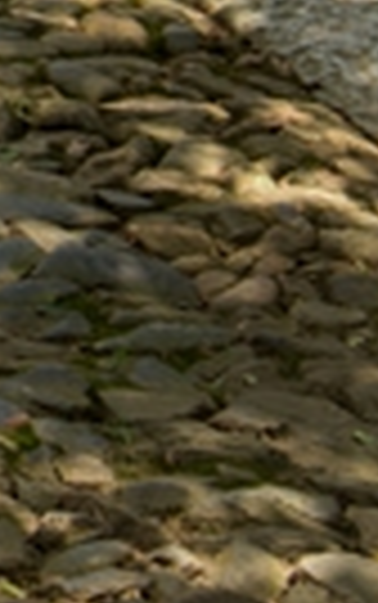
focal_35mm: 279
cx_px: -1053
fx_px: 4589
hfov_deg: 4.4
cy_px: -1001
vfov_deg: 7.0
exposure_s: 1/100
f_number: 13
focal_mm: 34
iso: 200
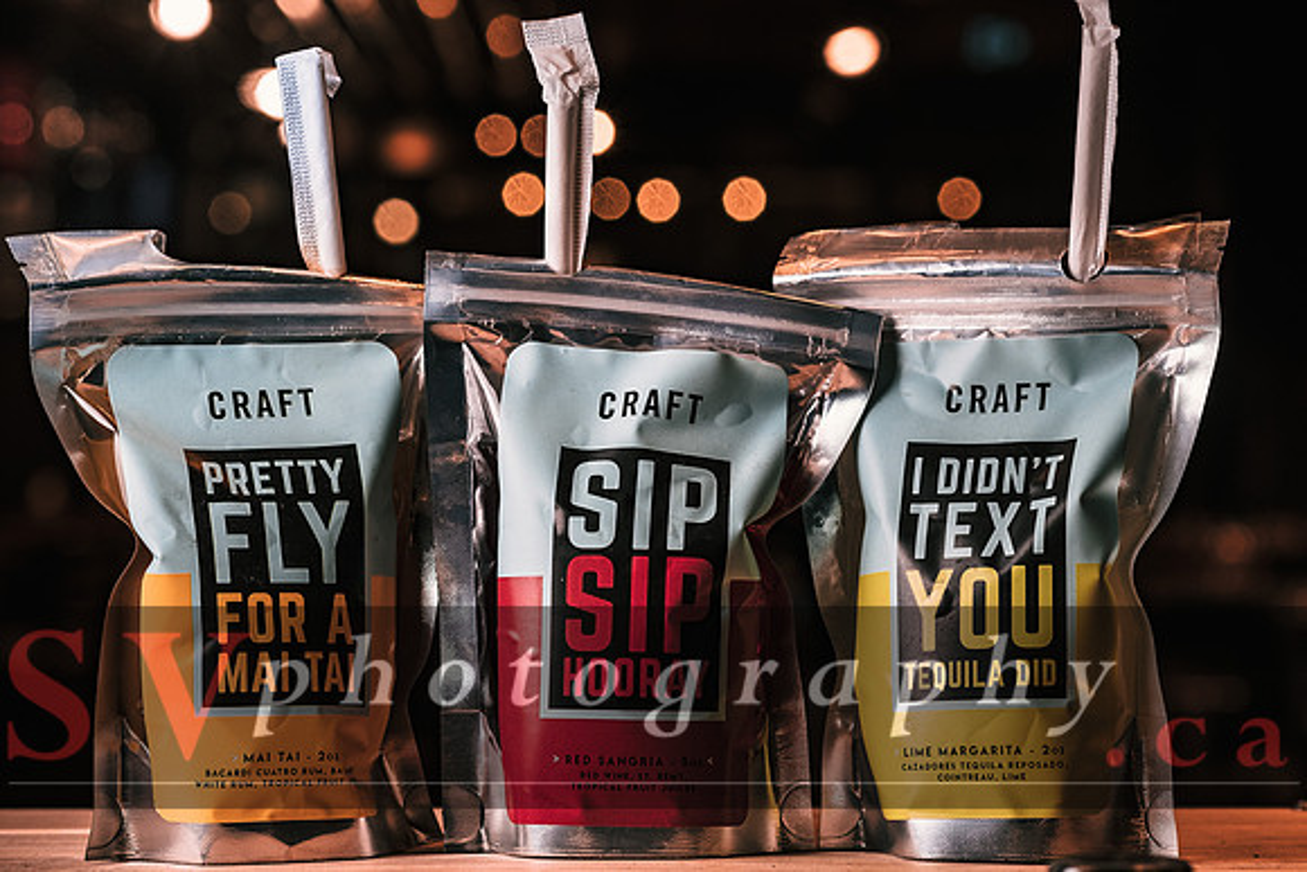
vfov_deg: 15.2
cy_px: 436
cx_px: 654
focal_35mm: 90
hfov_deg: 22.6
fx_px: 3268
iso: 200
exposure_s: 1/20
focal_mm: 60
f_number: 5.6
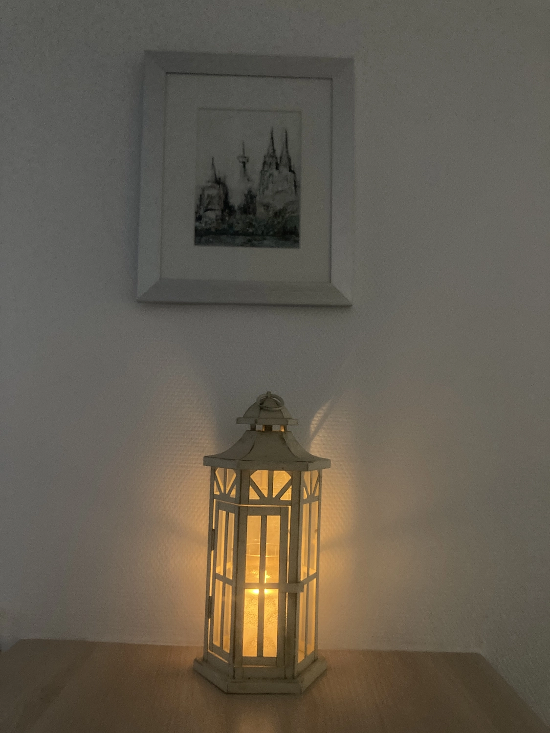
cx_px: 275
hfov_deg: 49.7
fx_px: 593
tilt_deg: +7.8
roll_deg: -2.7
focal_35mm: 28
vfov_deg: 63.4
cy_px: 366
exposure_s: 1/23
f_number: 1.8
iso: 640
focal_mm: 3.99
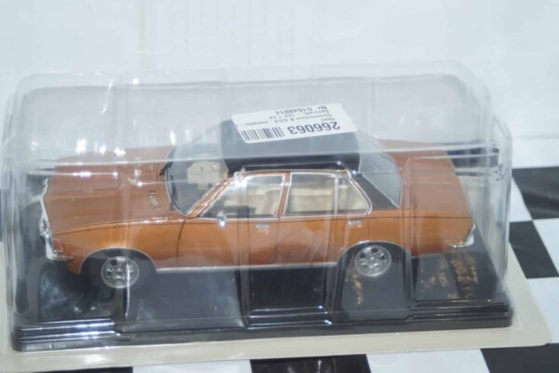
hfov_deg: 22.6
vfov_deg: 15.2
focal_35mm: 90
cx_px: 280
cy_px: 186
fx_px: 1397
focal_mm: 60
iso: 800
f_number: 5.6
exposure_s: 1/80
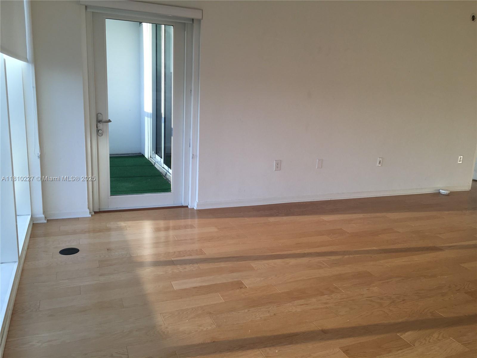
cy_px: 179
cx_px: 238
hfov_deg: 61.7
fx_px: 400
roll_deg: -2.8
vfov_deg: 48.2
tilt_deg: -12.7
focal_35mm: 29
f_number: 2.2
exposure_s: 1/120
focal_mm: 4.15
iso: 32
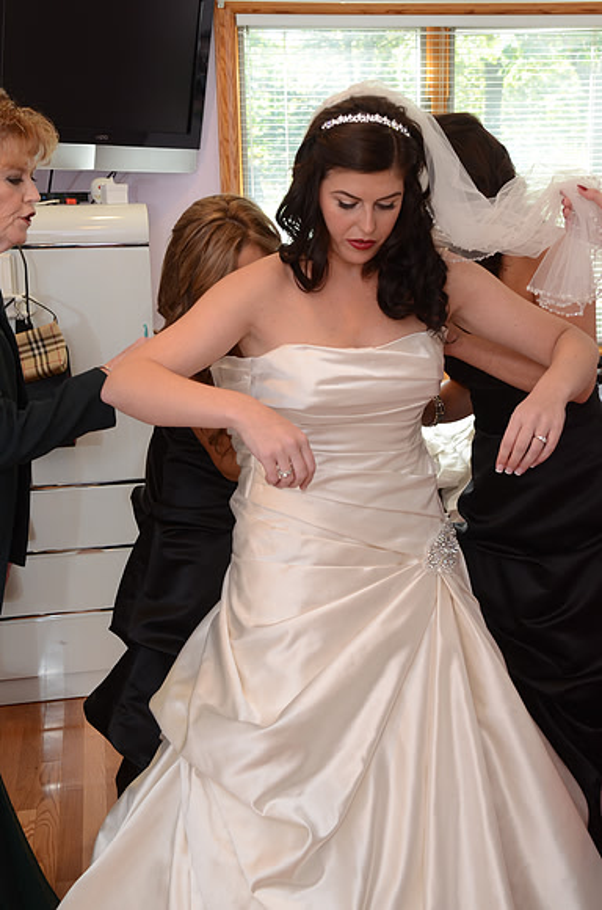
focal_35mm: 46
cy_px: 455
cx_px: 301
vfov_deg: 42.4
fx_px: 1172
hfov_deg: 28.8
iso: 640
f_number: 6.3
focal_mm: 31
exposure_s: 1/60
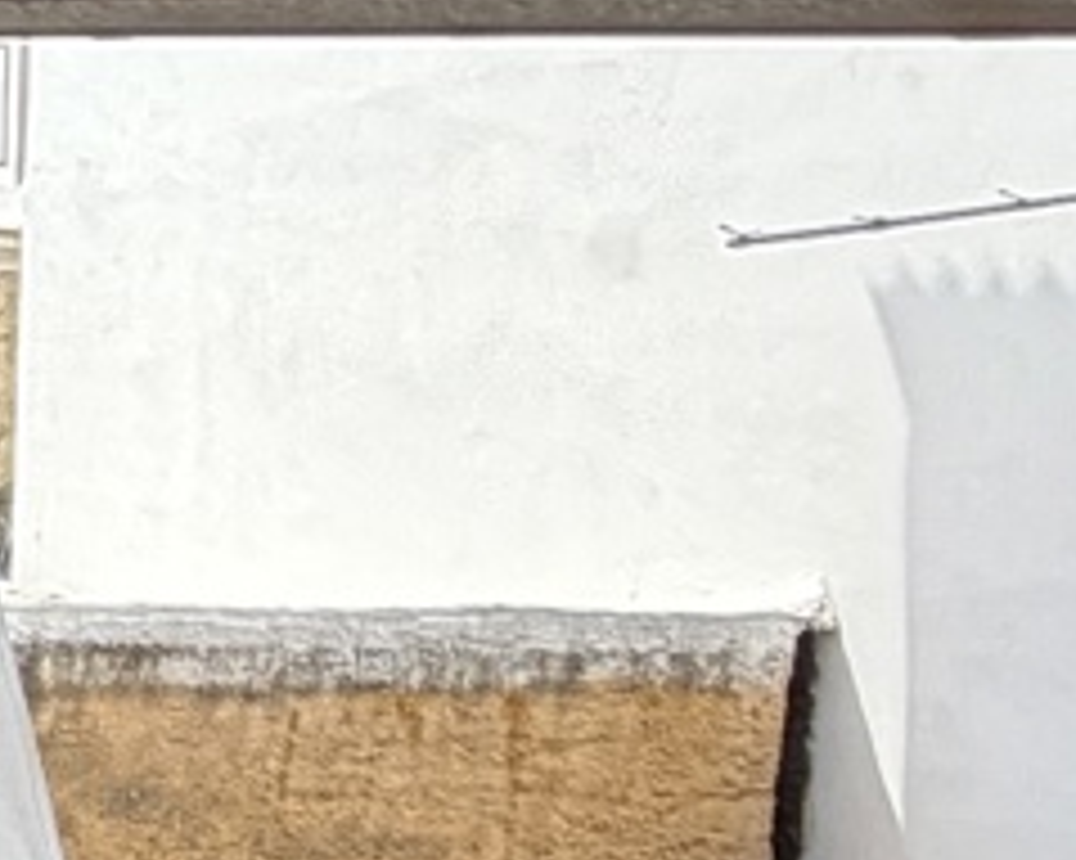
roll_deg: +0.0
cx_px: -2048
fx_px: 3502
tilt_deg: -3.6
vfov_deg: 14.0
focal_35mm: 110
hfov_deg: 11.4
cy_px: 297
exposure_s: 1/411
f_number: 2.2
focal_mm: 2.22
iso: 50
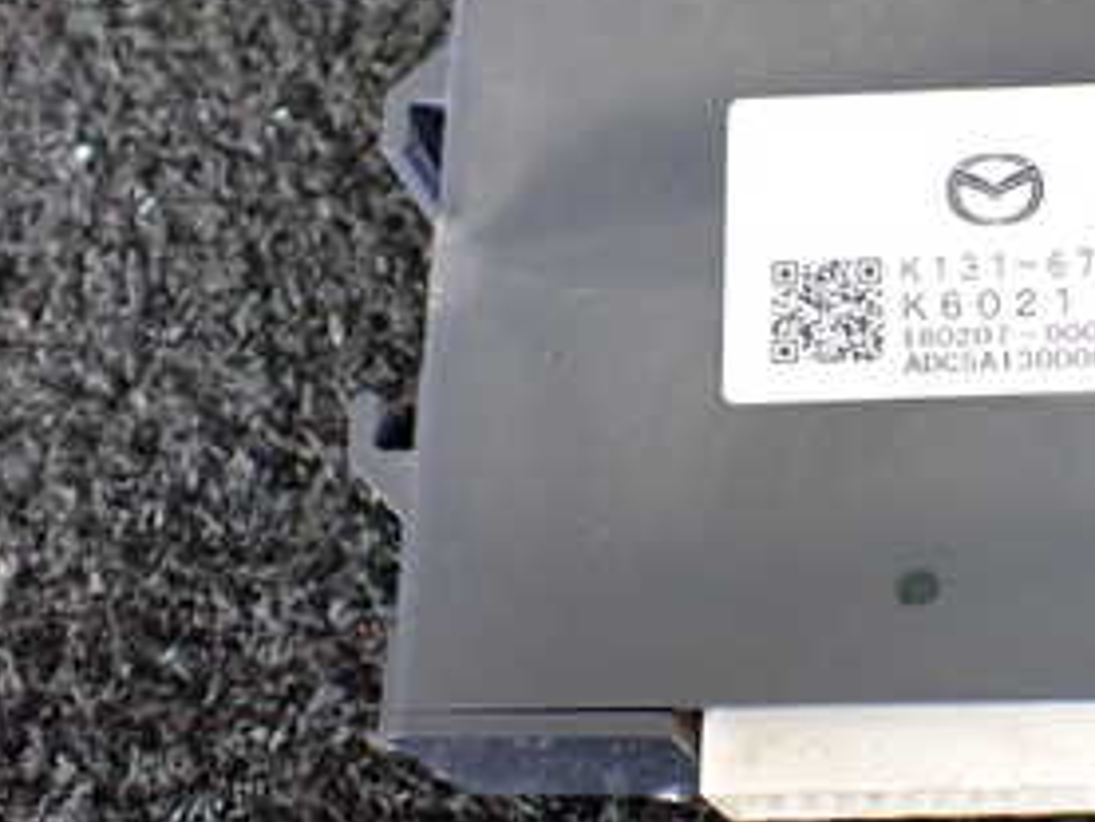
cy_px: 324
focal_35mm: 65
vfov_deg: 22.6
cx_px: 972
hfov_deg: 28.7
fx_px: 2057
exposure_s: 1/50
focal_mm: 5.4
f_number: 2.3
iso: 800
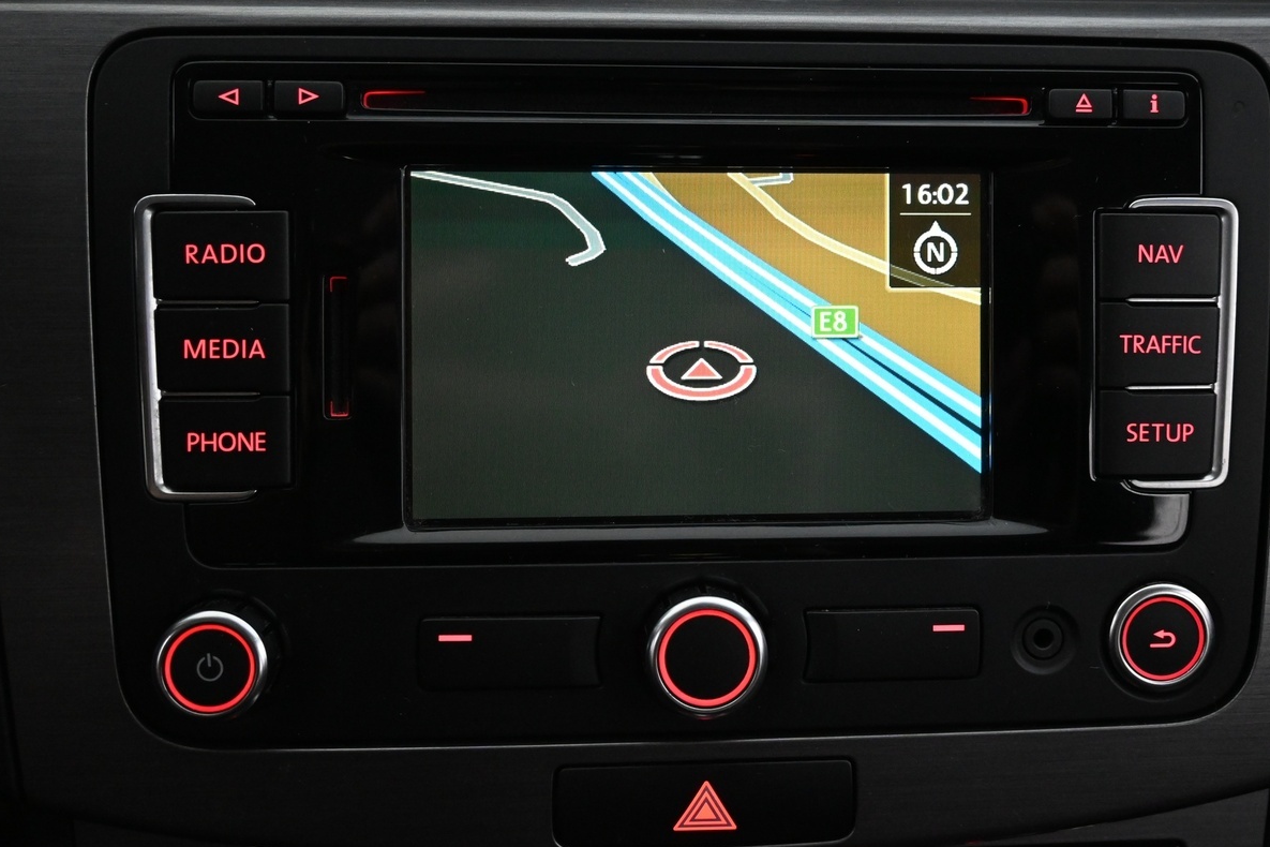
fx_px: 1482
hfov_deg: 46.3
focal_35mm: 42
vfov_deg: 31.7
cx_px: 720
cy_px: 322
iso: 2800
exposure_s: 1/30
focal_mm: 20.5
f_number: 3.8
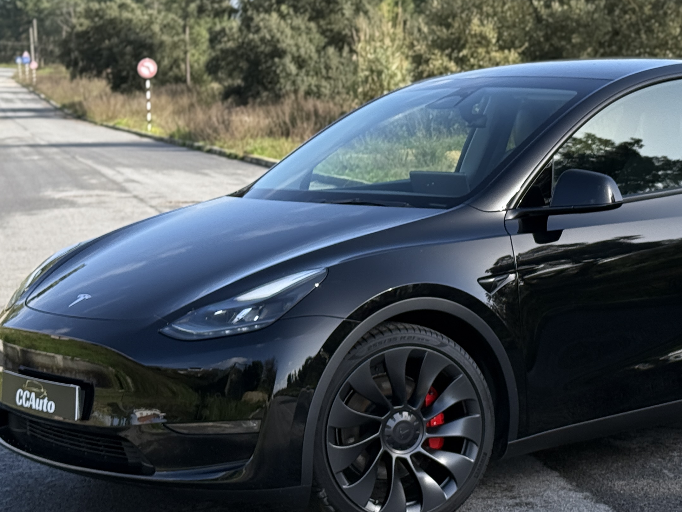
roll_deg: +1.1
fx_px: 1773
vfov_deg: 16.4
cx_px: 512
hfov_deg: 21.6
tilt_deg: -5.4
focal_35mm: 90
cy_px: 227
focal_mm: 6.76
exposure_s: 1/1754
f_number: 1.78
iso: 100
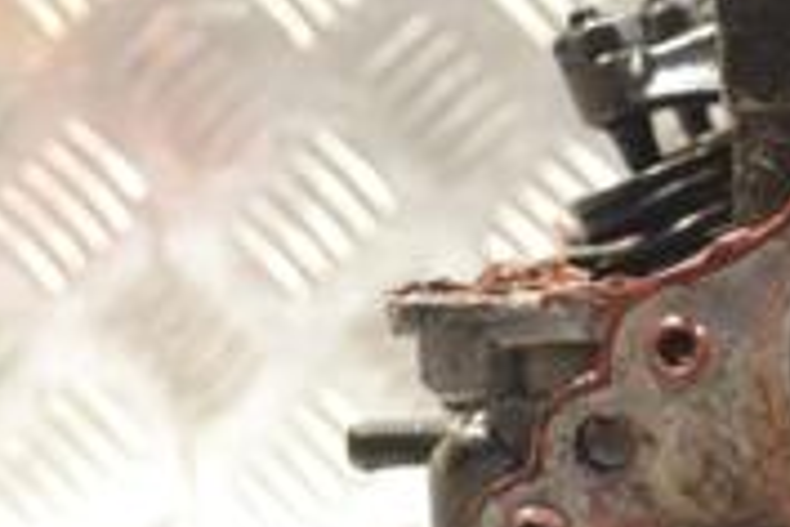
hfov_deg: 12.3
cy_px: 460
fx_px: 3577
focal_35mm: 163
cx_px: 964
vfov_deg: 8.4
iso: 3200
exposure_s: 1/320
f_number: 5.6
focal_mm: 32
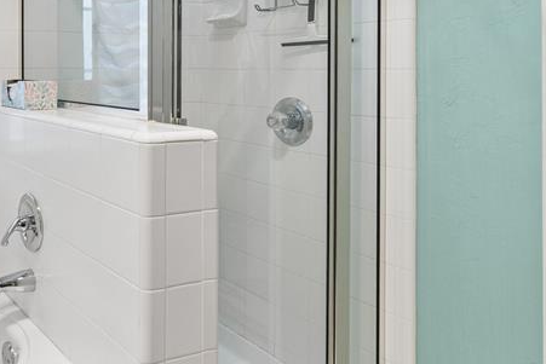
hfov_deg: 46.9
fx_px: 516
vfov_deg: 37.7
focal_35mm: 34
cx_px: 4
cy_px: 80
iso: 200
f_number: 6.3
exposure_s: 1/60
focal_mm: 10
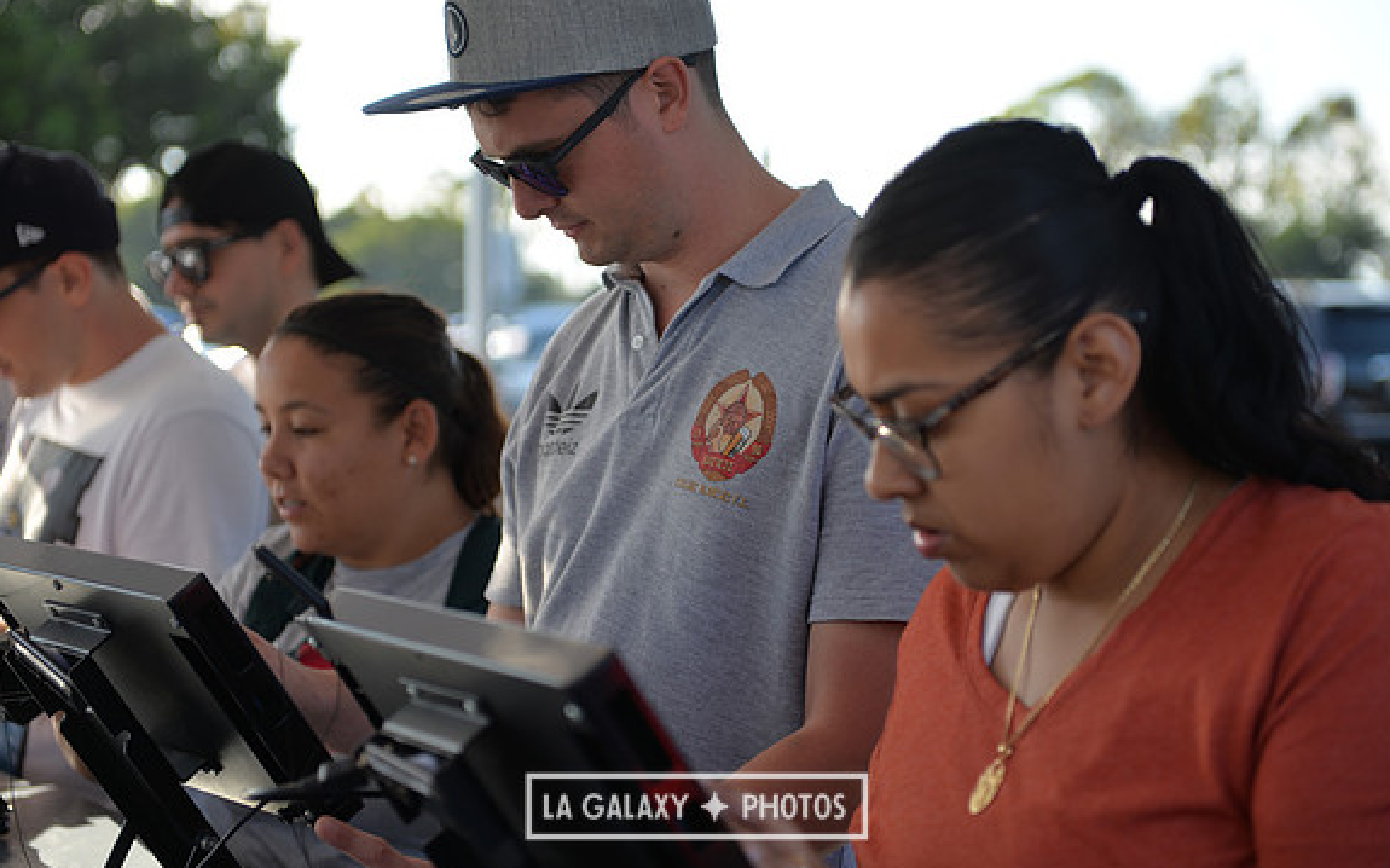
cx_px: 696
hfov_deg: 28.6
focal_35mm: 72
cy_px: 444
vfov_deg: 18.1
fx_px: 2727
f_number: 2.8
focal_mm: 70
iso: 100
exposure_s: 1/500
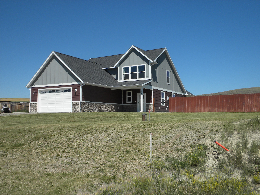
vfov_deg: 38.7
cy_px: 98
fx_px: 278
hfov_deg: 50.1
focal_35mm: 37
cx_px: 130
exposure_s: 1/162
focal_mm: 6.6
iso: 64
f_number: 10
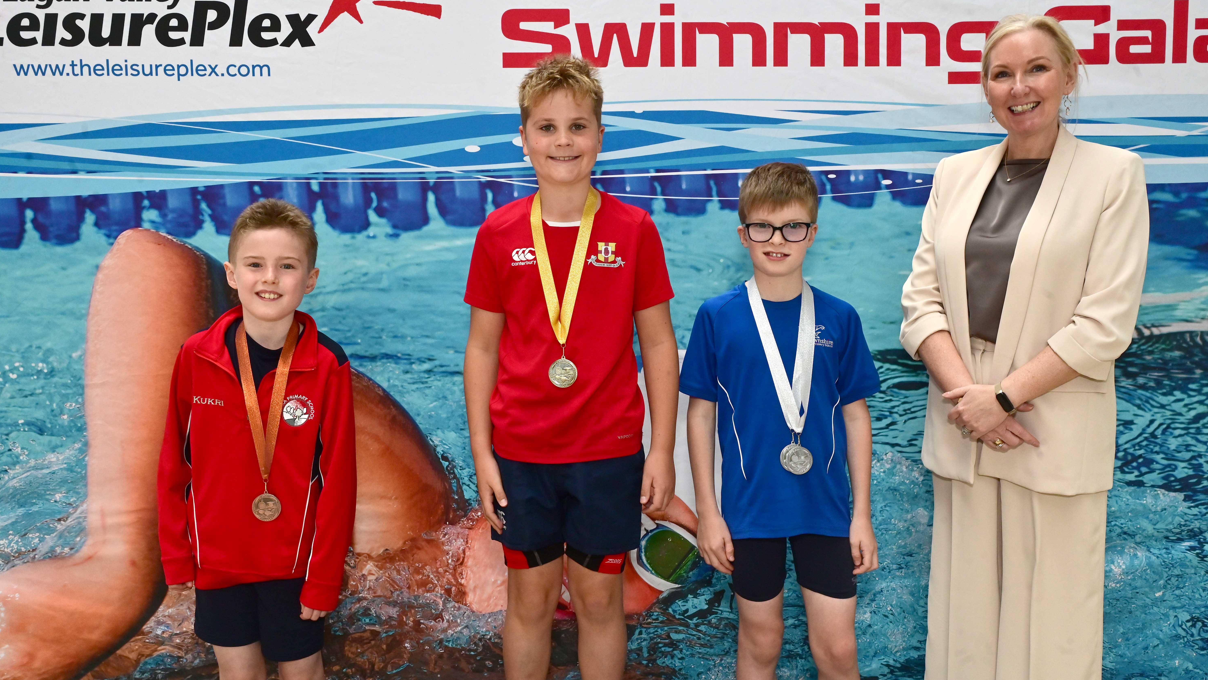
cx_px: 603
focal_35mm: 33
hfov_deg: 59.5
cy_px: 355
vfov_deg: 35.6
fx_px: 1057
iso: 1600
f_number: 13
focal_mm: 31
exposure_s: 1/160
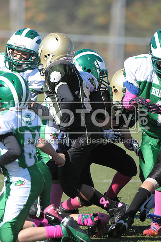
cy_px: 121
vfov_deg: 3.4
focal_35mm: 600
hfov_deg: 2.3
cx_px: 80
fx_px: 4037
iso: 1000
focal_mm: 400
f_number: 4
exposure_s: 1/5000
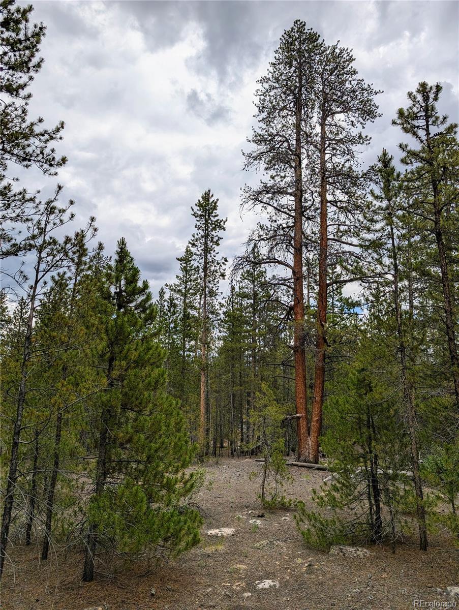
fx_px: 423
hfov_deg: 56.9
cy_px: 305
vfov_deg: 71.5
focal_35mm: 24
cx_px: 230
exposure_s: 1/1404
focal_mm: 6.9
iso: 20
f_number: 1.68
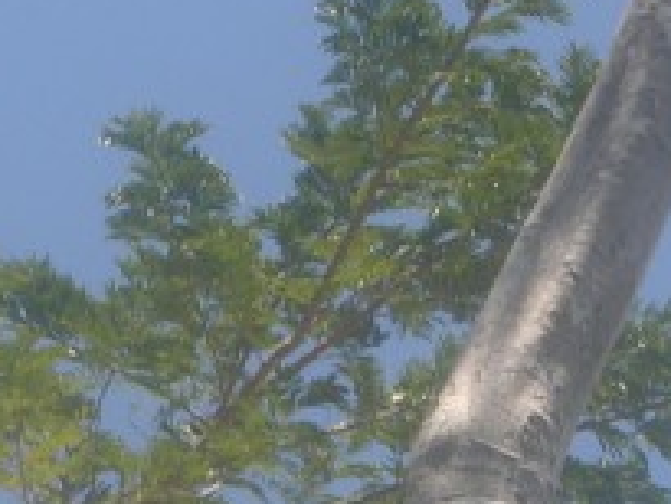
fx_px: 11637
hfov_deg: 3.3
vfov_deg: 2.5
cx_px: -445
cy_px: 844
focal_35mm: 600
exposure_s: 1/243
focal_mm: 29.5
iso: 50
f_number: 4.7
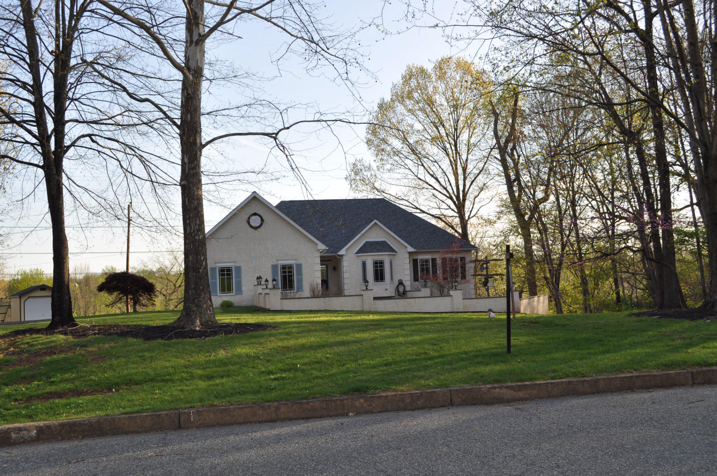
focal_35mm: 36
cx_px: 358
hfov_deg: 53.2
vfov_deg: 36.8
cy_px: 238
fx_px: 716
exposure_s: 1/200
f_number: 9
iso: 200
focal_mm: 24
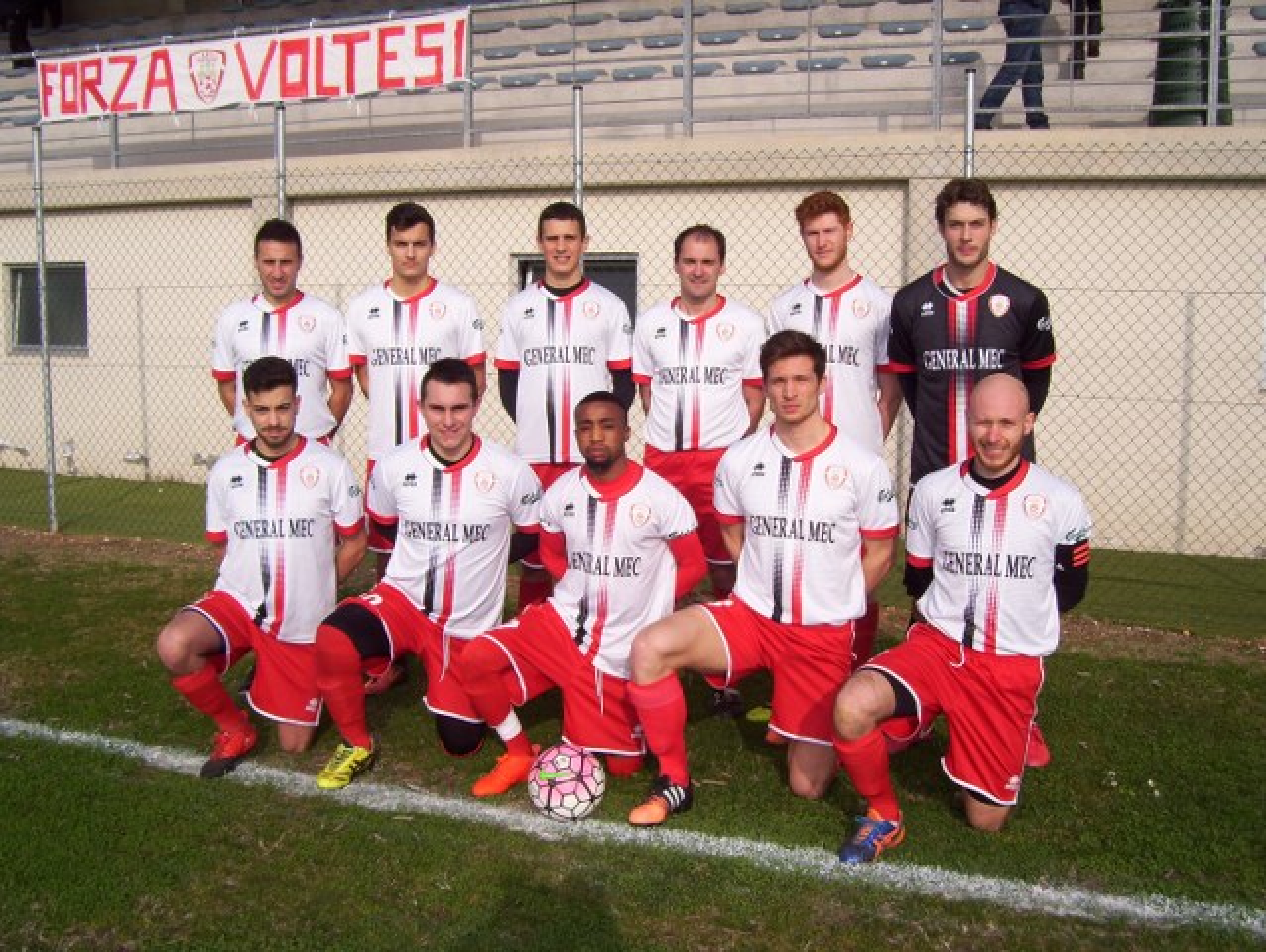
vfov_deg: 39.7
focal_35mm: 36
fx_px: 1318
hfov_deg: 51.3
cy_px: 476
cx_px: 633
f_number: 4.8
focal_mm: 6
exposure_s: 1/1000
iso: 80
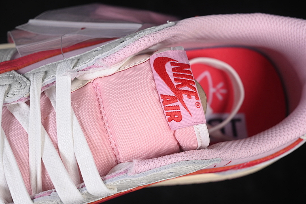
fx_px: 637
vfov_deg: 18.2
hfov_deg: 27.0
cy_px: 102
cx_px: 153
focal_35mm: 75
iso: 160
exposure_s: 1/80
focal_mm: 50
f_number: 7.1
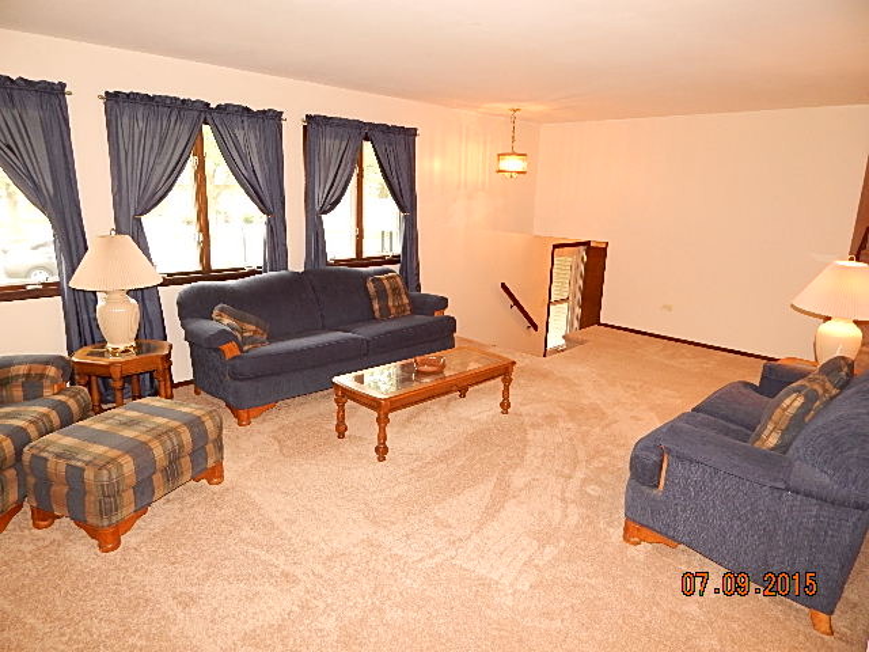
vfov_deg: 58.9
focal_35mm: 23
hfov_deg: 73.9
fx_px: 577
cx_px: 434
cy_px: 326
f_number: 3
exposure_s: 1/30
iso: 320
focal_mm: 4
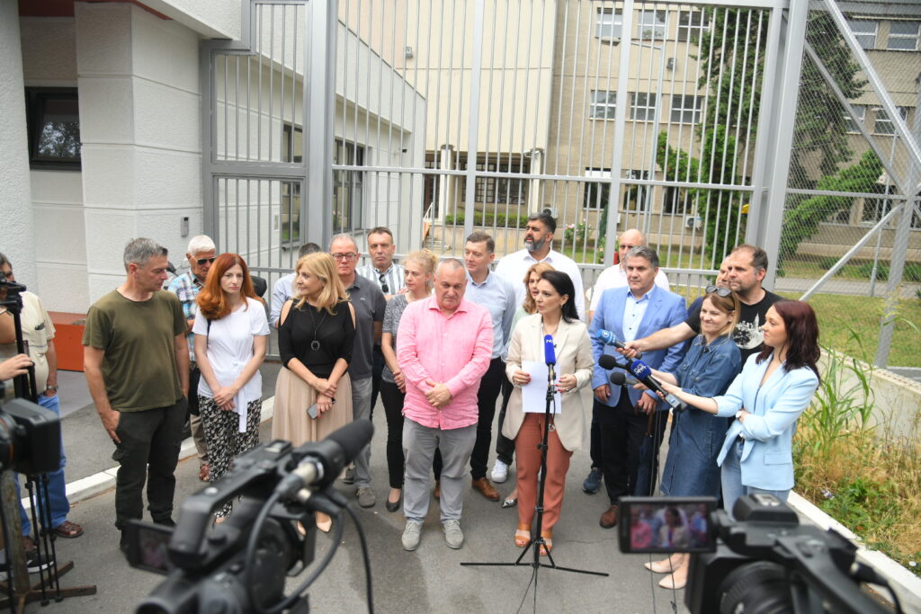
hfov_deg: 73.7
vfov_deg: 53.1
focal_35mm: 24
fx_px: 614
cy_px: 307
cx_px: 460
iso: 400
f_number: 4
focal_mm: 24
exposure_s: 1/320
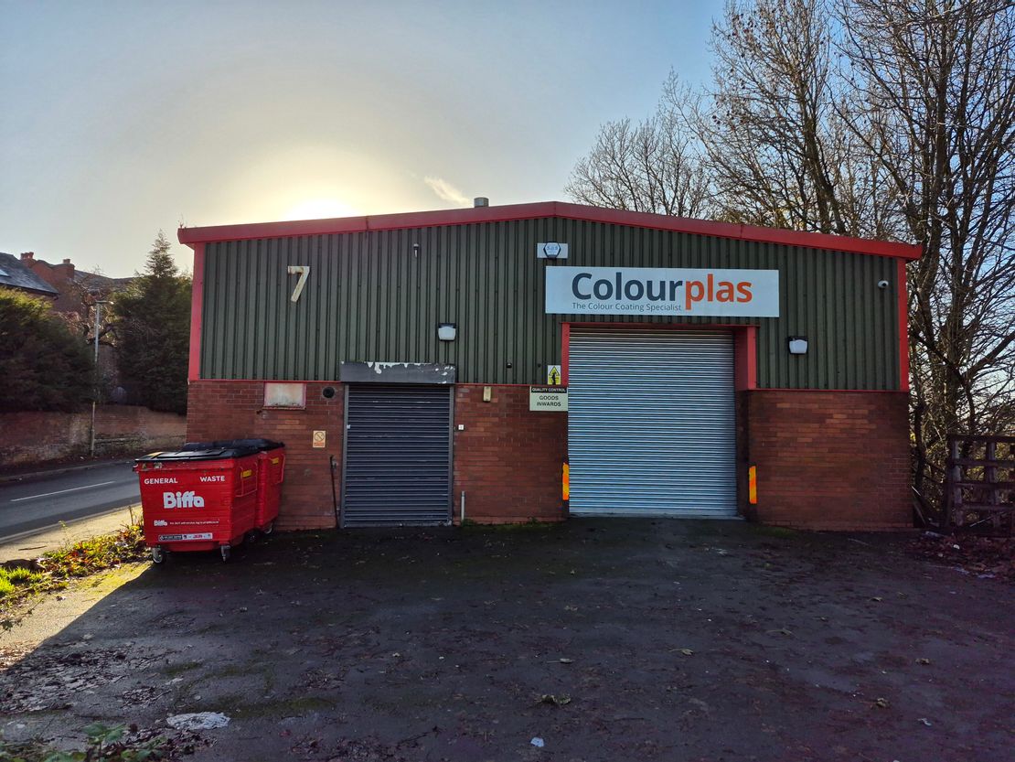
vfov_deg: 58.9
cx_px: 508
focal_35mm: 23
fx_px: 675
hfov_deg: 73.9
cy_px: 381
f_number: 1.8
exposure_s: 1/1216
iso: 25
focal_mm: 5.4
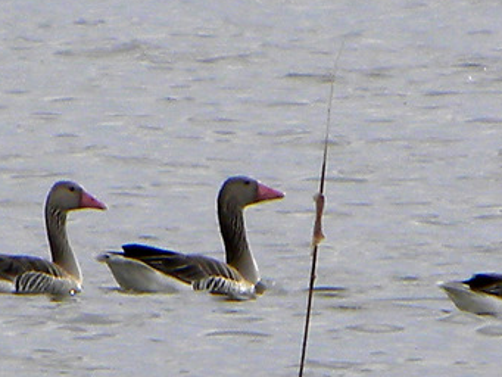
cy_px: 158
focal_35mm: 1646
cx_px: 536
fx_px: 23879
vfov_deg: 0.9
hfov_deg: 1.2
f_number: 5
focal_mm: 110.4
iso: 68
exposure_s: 1/225
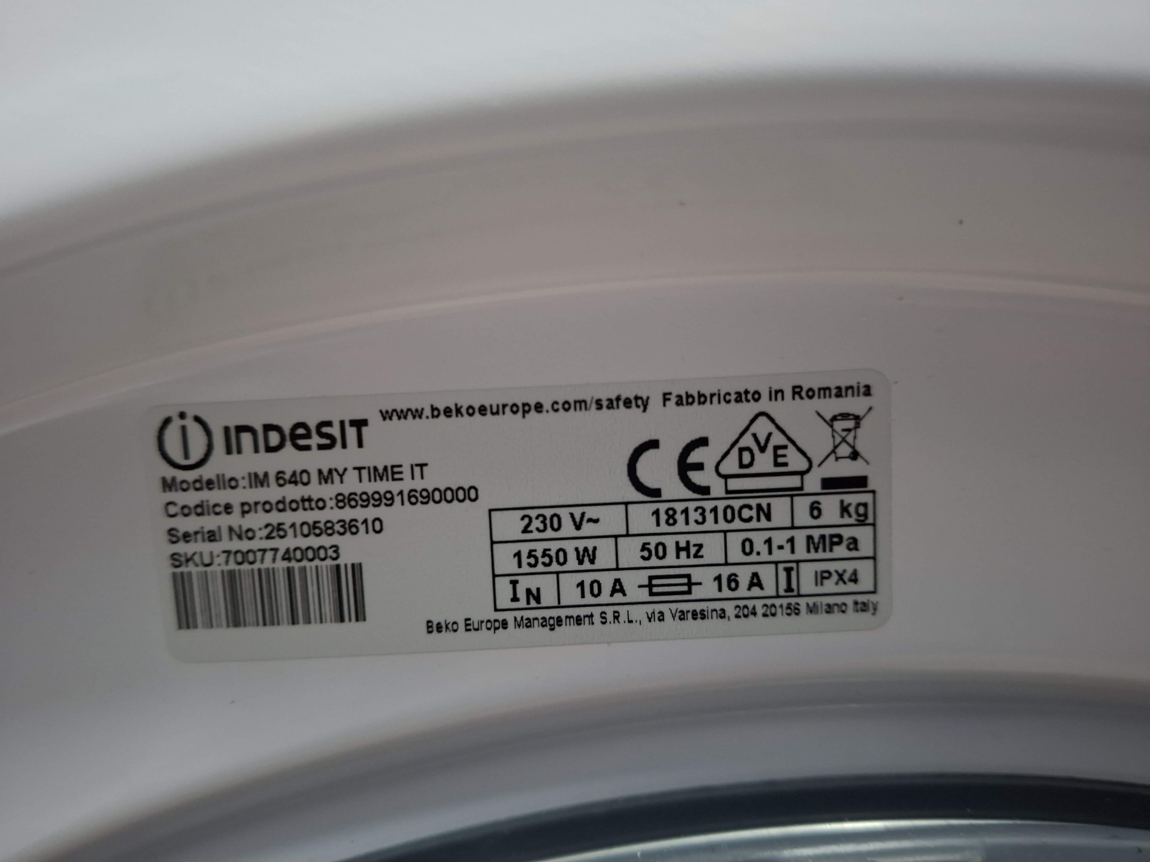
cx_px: 575
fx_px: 764
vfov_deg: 58.9
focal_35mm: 23
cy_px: 431
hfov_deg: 73.9
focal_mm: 5.54
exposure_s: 1/25
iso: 500
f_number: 1.8
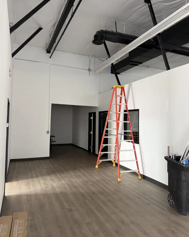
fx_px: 182
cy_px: 114
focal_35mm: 26
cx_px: 94
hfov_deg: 54.9
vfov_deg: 66.0
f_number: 1.78
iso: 250
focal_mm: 6.76
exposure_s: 1/60
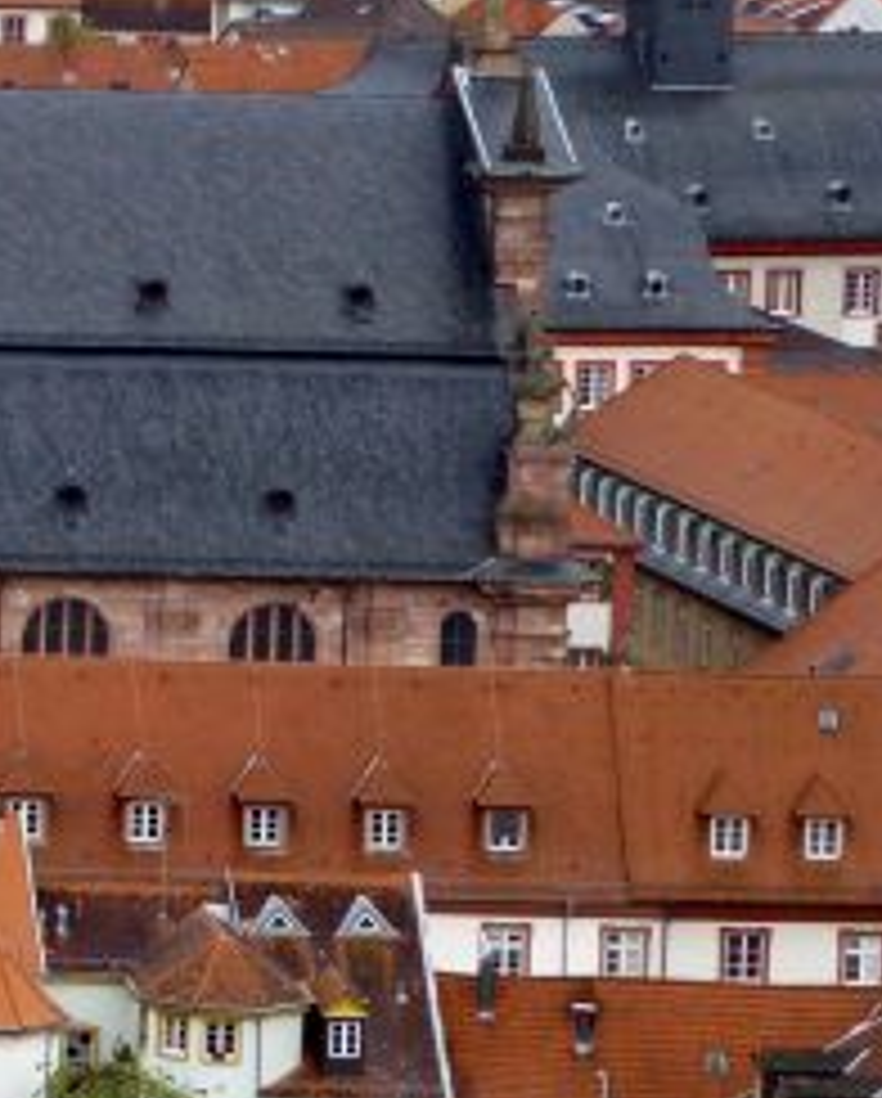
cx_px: -459
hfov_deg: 4.1
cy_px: 14
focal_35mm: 372
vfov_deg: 5.2
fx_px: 12108
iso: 200
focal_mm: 24.4
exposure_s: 1/80
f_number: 5.4
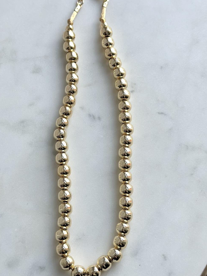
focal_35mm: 59
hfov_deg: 24.8
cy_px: 147
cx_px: 88
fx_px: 471
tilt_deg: -72.0
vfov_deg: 32.7
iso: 80
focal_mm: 6.86
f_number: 1.78
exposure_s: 1/295
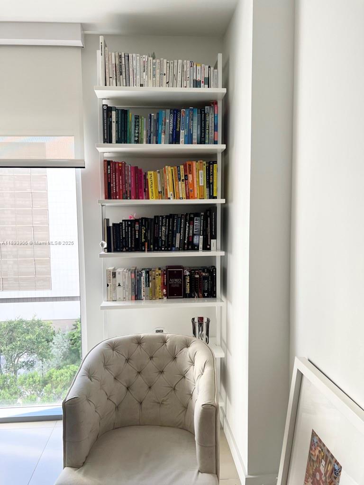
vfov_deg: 67.3
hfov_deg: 53.1
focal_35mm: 26
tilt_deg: -4.7
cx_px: 182
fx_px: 365
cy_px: 242
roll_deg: +0.1
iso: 80
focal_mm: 5.7
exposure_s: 1/120
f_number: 1.5
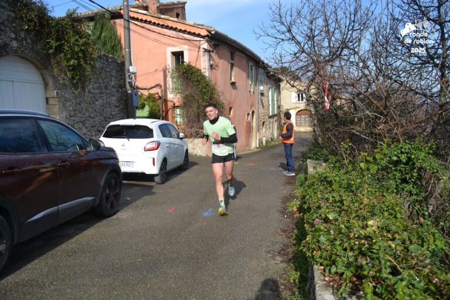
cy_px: 150
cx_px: 225
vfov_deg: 47.9
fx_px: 337
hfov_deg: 67.4
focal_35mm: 27
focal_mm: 18
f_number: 5.6
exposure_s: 1/1600
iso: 400
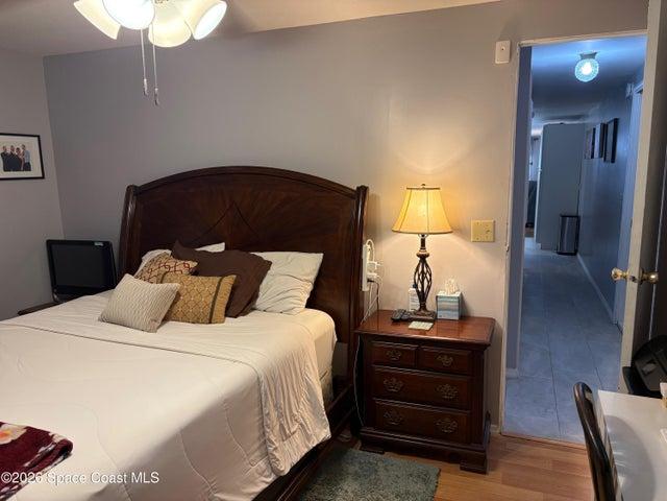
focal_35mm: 26
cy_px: 250
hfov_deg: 67.3
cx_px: 334
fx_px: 501
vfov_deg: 53.1
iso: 100
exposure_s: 1/60
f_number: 1.6
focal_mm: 5.96
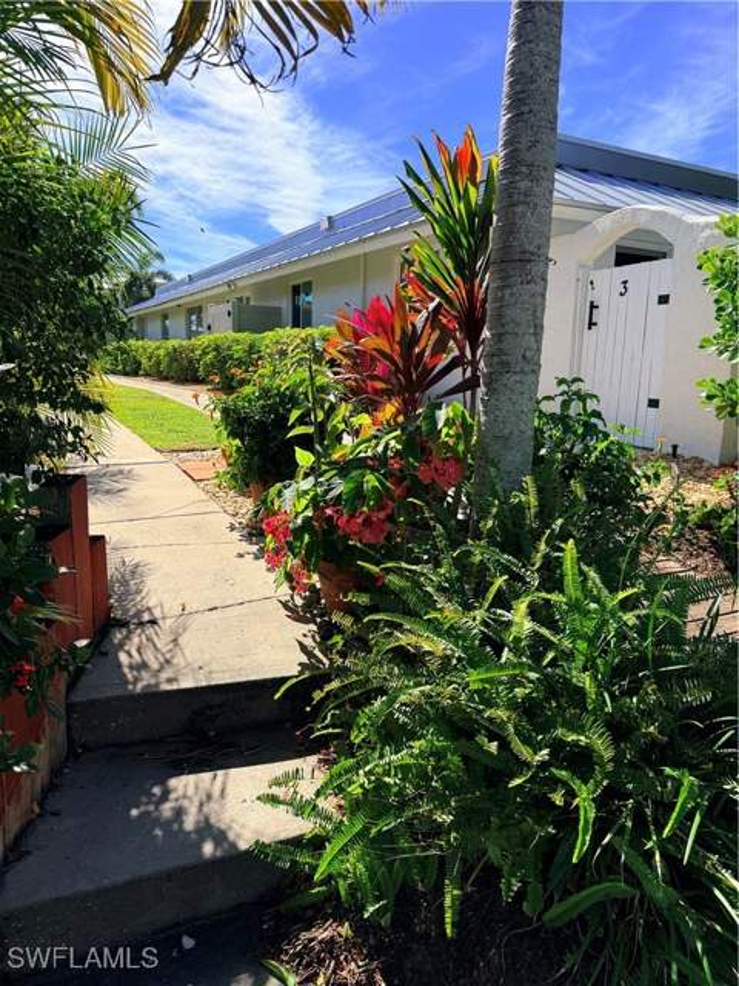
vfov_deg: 71.6
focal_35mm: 24
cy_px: 493
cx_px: 370
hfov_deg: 56.8
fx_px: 683
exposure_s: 1/4673
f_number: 1.78
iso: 100
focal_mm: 6.76
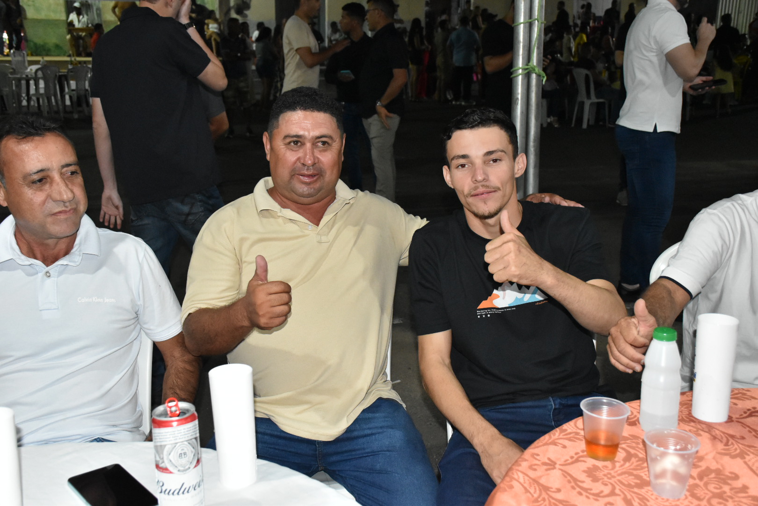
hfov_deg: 49.6
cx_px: 379
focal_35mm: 39
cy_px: 253
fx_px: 821
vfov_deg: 34.2
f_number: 5.6
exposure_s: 1/100
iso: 3200
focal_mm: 26
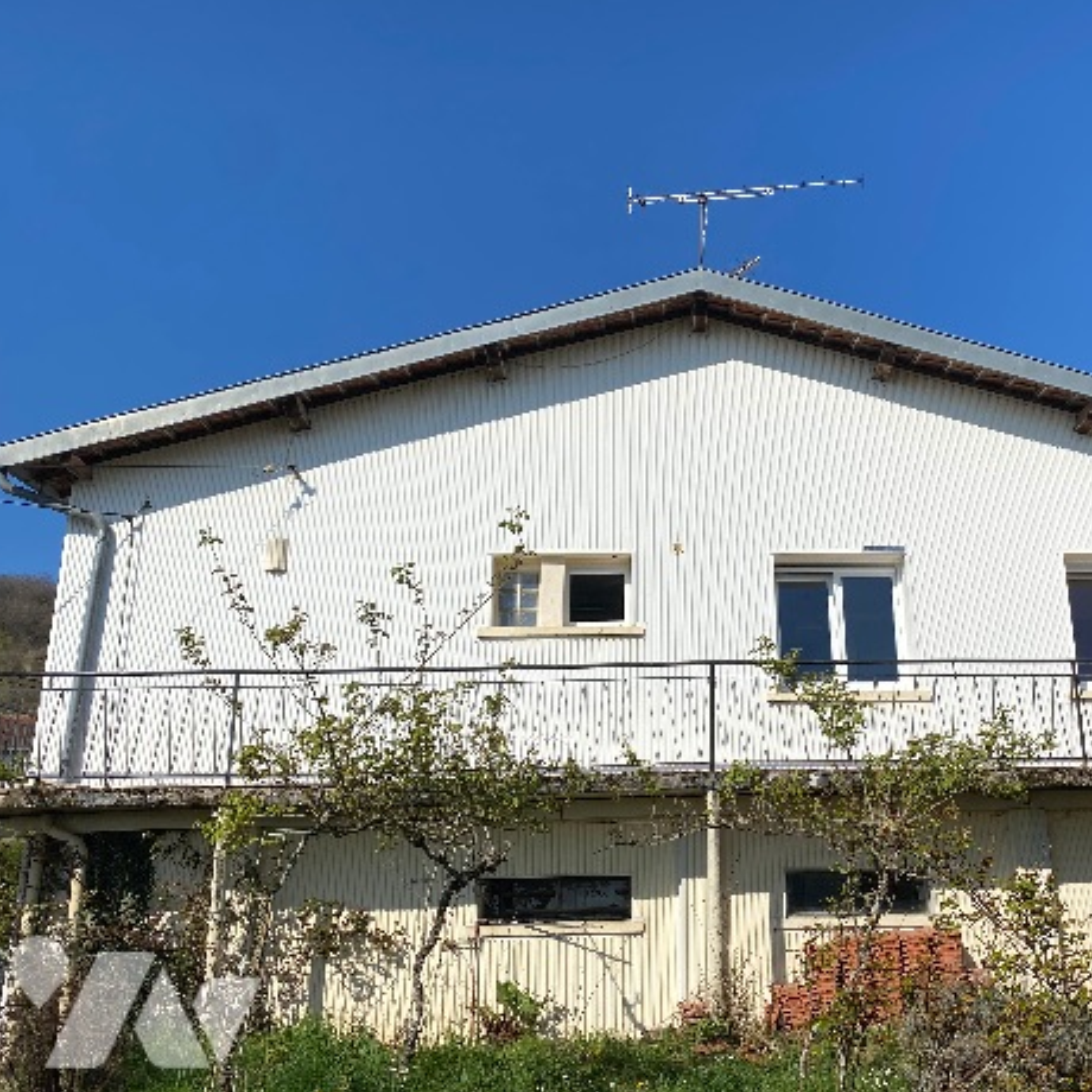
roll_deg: +0.8
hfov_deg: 50.3
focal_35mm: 32
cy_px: 546
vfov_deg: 51.1
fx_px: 1142
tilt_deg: +15.3
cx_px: 722
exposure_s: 1/7194
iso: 32
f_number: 1.8
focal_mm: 4.25
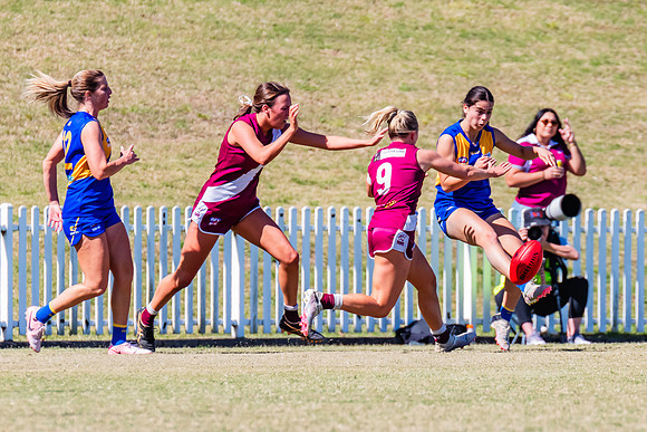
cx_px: 421
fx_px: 12945
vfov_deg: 1.9
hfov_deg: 2.9
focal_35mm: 720
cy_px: 299
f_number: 9
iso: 800
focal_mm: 420
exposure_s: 1/1600
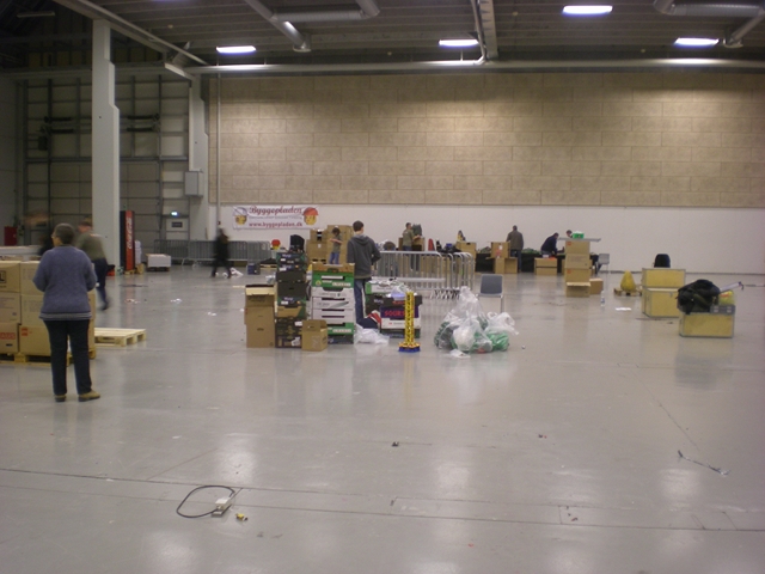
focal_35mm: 38
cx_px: 382
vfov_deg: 37.7
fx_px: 840
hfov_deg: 49.0
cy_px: 287
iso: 100
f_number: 3.1
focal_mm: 6.3
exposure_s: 1/3.6
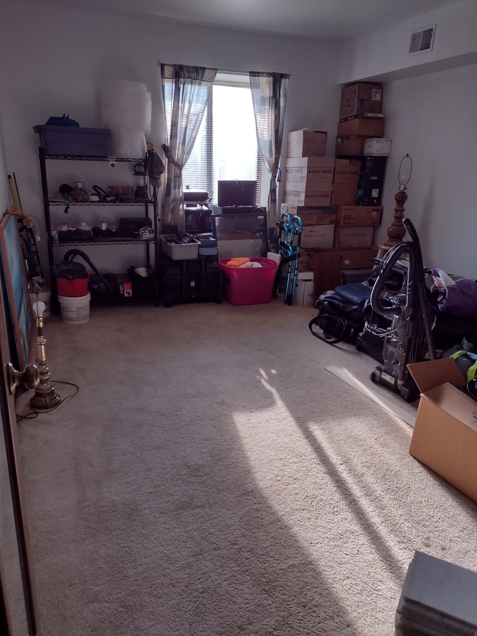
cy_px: 318
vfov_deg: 65.3
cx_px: 238
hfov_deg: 51.4
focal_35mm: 27
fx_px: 496
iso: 100
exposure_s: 1/214
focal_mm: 4.71
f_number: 1.7
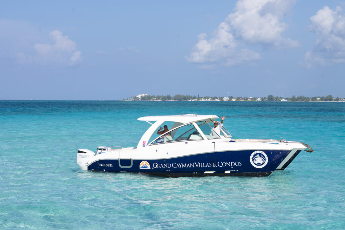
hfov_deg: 21.6
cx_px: 156
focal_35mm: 95
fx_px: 906
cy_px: 113
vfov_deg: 14.5
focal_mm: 86
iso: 250
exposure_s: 1/800
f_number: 9
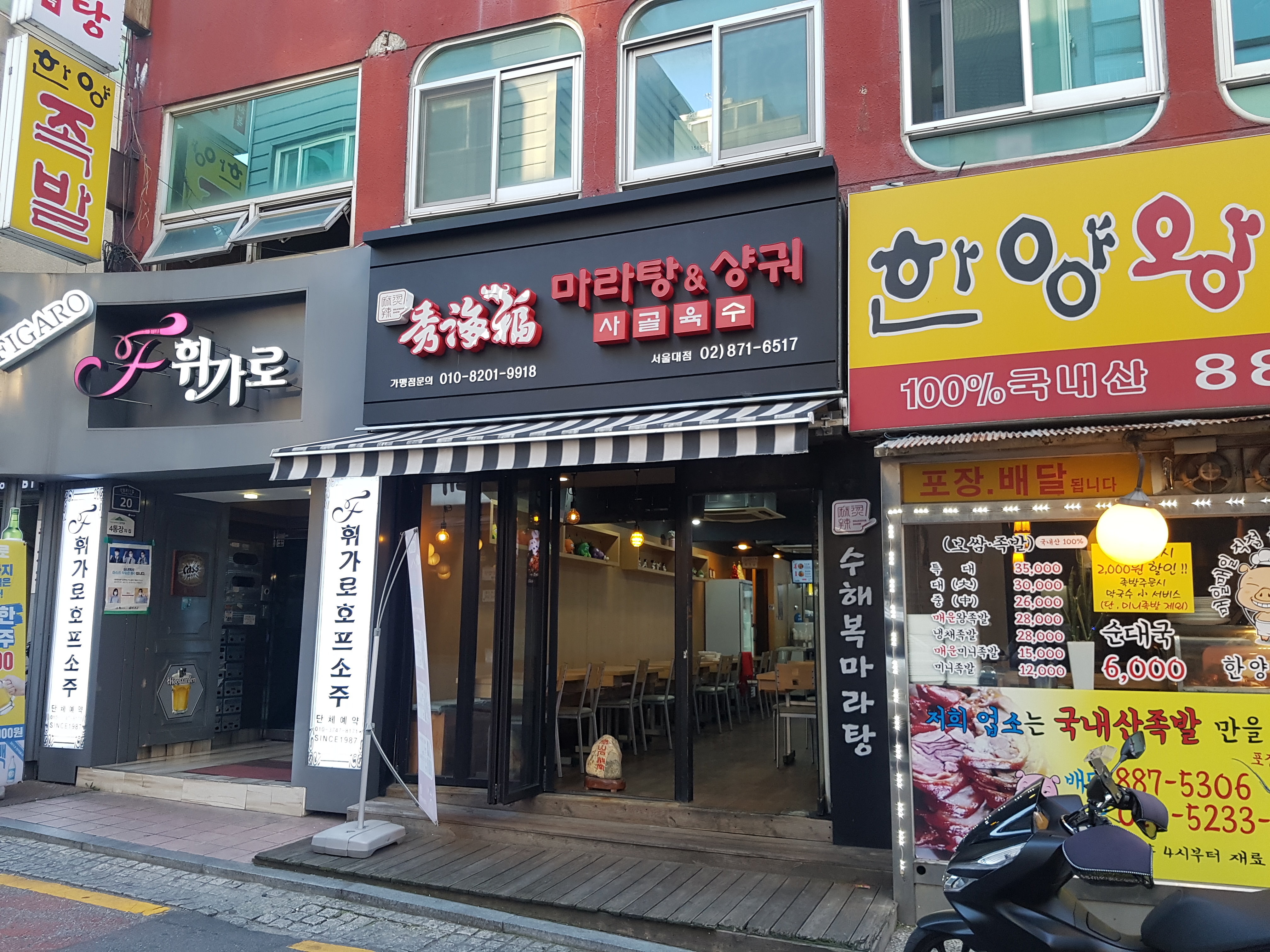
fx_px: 954
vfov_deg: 53.1
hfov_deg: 67.3
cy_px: 476
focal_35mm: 26
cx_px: 635
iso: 100
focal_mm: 4.2
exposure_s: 1/120
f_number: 1.7
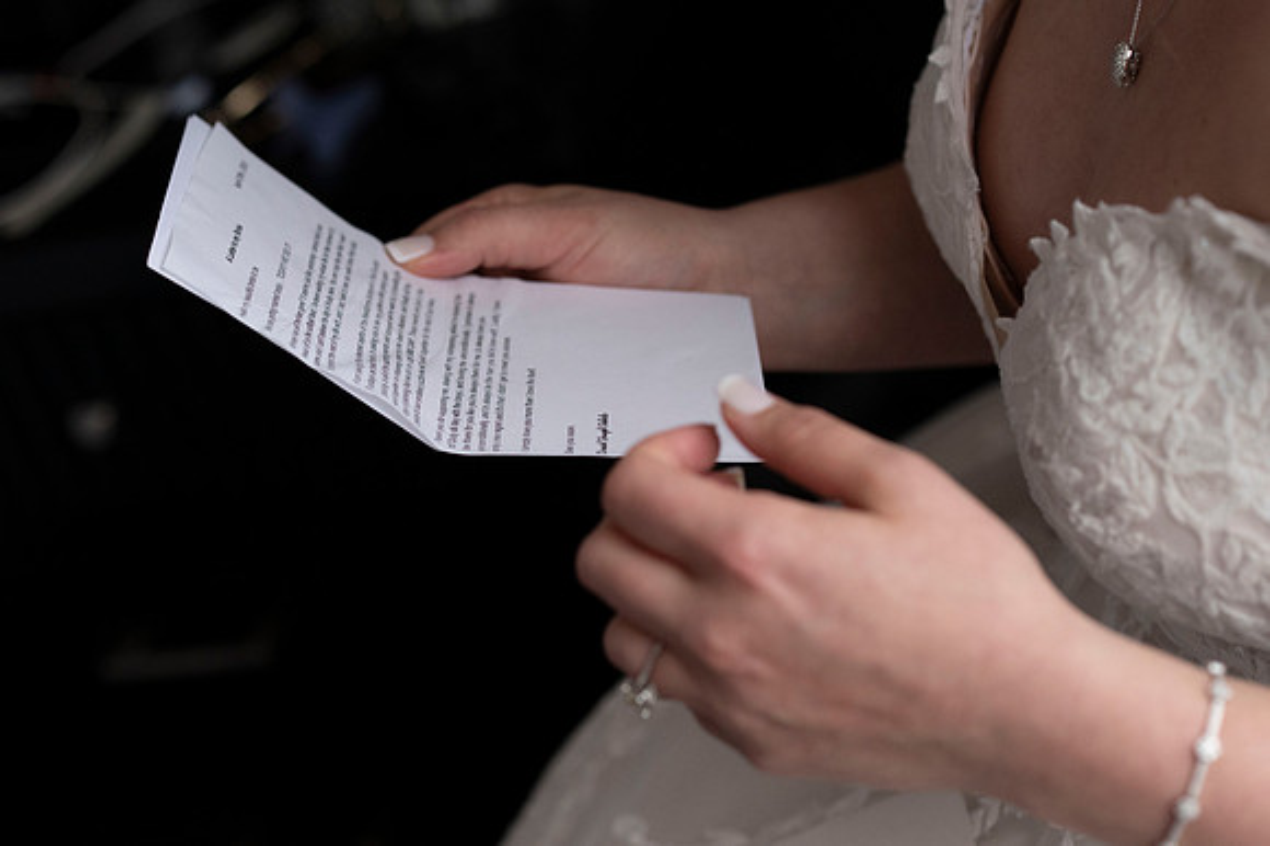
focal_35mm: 85
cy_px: 423
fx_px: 2997
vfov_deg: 16.1
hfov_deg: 23.9
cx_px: 635
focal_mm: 85
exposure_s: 1/5000
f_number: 4
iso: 4000
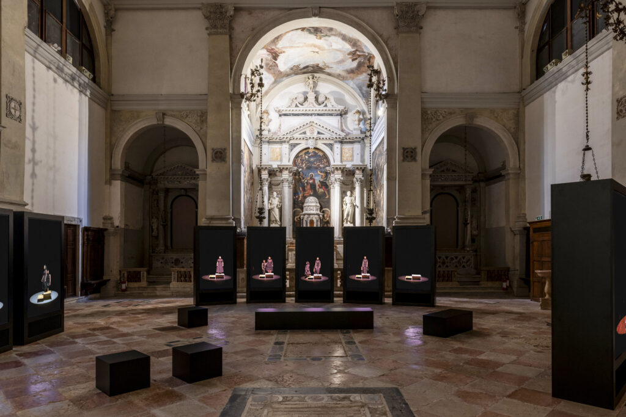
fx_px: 417
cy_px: 208
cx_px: 313
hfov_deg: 73.7
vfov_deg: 53.1
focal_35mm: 24
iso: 200
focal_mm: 24
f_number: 9
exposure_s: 1
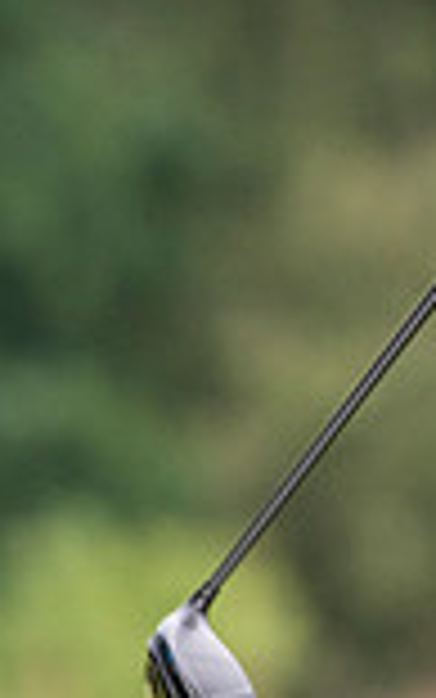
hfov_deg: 0.6
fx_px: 40097
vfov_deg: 1.0
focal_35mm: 2111
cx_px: 1146
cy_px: -34
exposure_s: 1/1000
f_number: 5.6
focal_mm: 370
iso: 1250
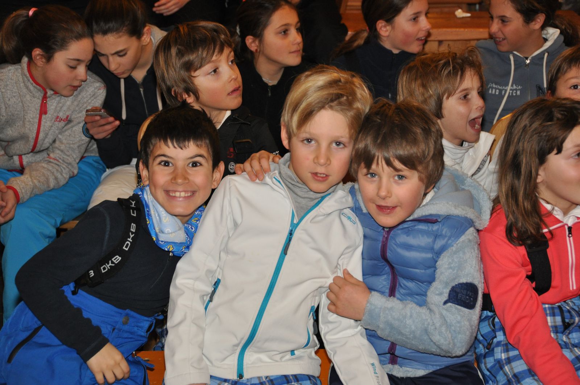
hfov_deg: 24.2
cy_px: 192
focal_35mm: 84
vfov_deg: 16.2
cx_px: 290
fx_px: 1352
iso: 800
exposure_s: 1/60
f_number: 4.8
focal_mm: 56
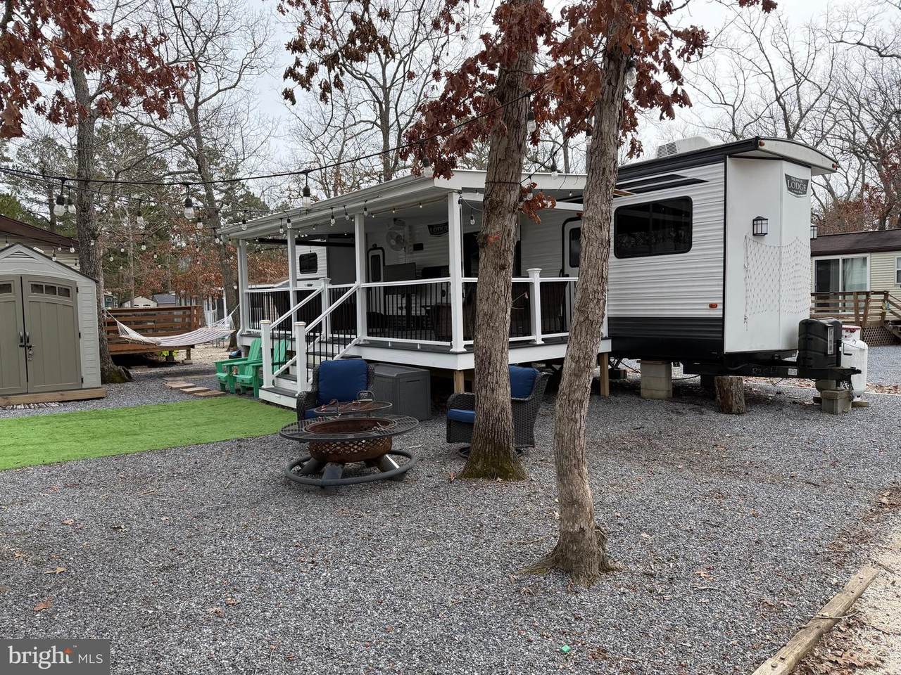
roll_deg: +1.5
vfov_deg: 56.8
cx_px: 450
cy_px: 338
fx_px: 625
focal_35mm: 24
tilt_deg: -3.7
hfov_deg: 71.6
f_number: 1.78
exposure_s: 1/2801
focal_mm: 6.76
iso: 100
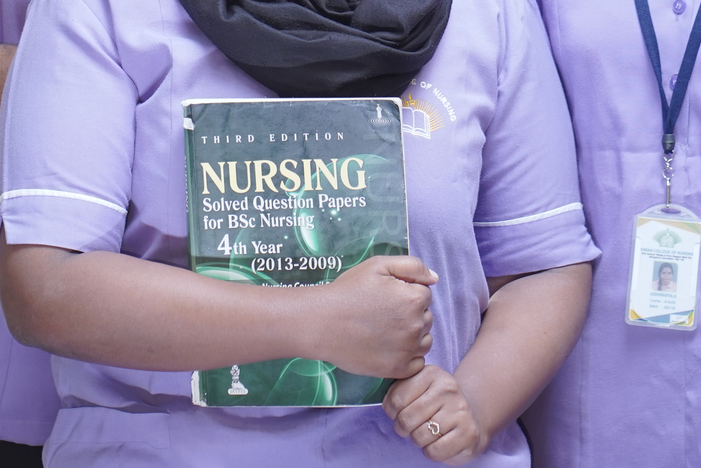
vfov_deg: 6.0
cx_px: 226
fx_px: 4439
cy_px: -28
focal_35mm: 228
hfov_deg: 9.0
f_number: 4.5
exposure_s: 1/80
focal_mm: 85
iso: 800
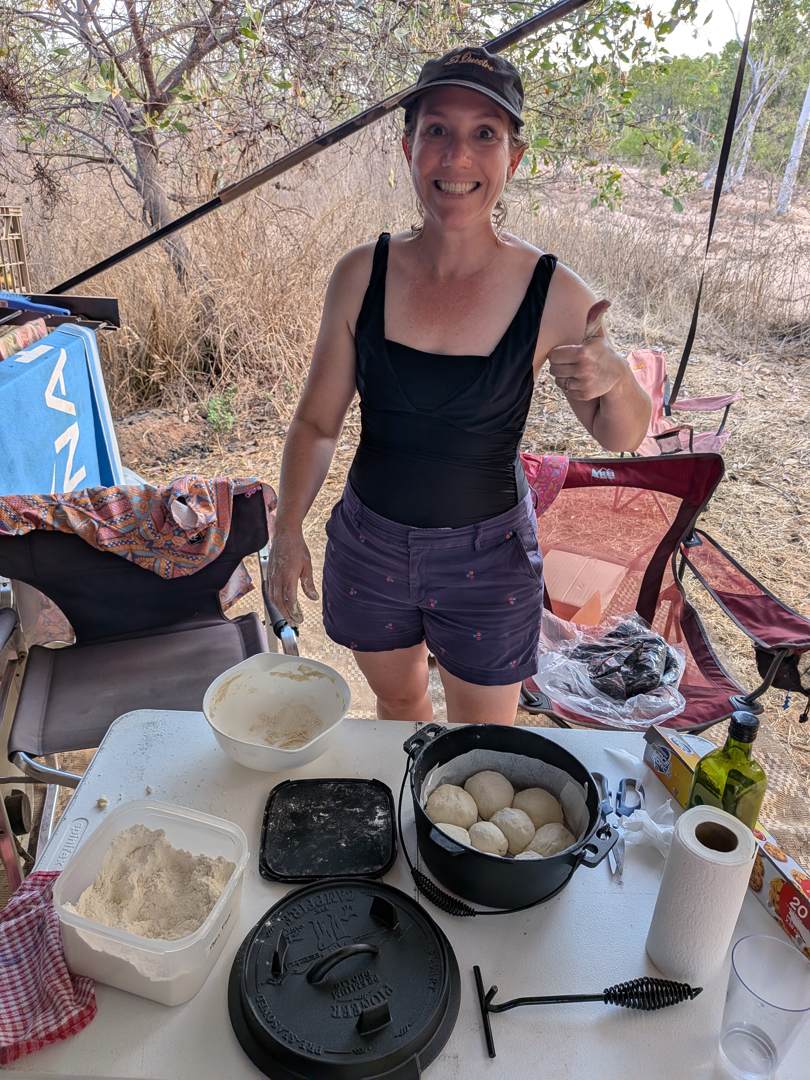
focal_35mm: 24
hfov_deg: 56.8
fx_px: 749
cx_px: 405
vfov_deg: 71.6
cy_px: 540
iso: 24
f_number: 1.7
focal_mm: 4.53
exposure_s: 1/100
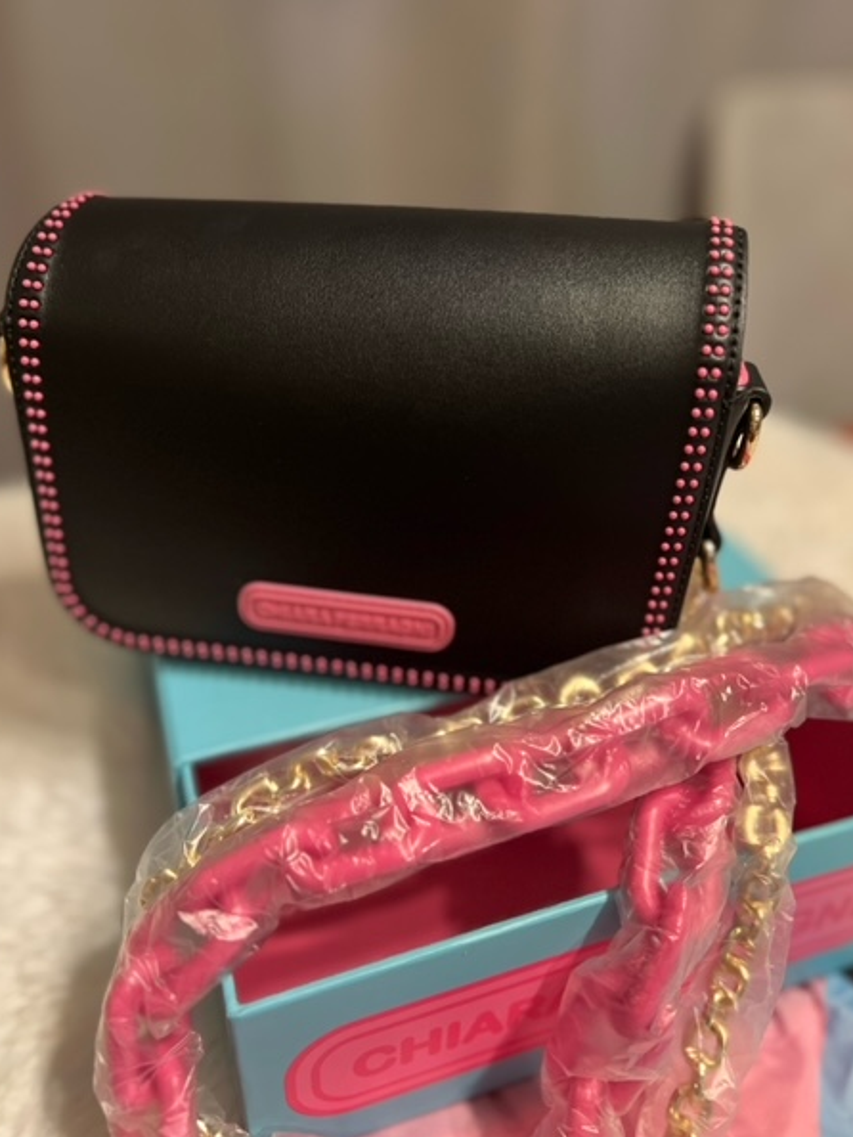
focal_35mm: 28
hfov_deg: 49.7
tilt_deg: -35.6
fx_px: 919
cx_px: 400
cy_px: 532
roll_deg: -1.0
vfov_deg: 63.4
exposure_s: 1/50
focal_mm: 5.7
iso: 160
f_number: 1.5
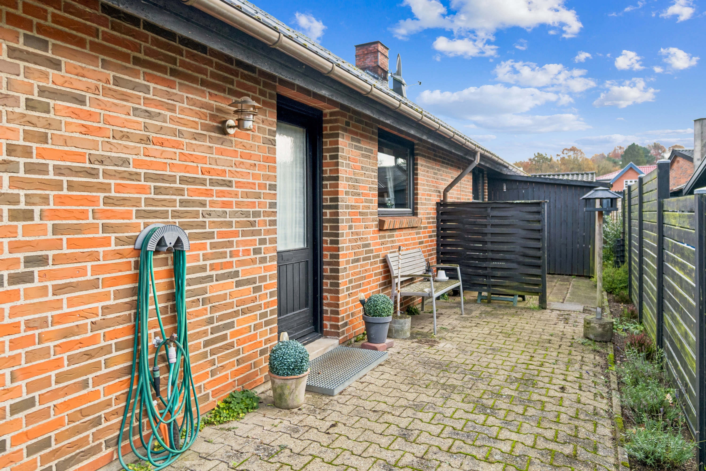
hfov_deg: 77.3
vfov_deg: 56.1
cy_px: 236
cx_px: 353
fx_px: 441
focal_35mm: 22
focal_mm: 15
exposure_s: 1/320
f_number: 4
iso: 250
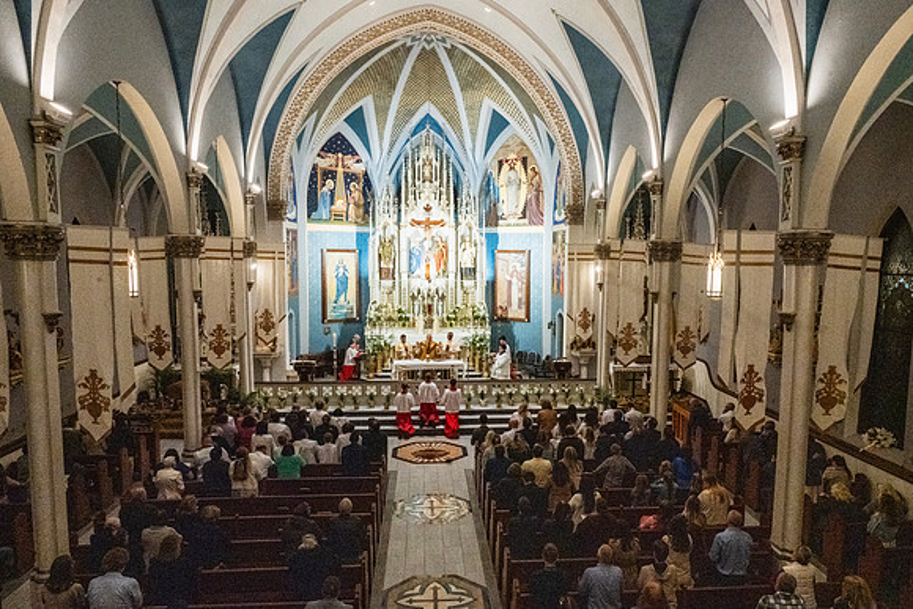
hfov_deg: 67.9
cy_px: 321
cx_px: 481
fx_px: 677
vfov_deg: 48.4
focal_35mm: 27
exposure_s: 1/60
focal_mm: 24
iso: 5000
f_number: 16
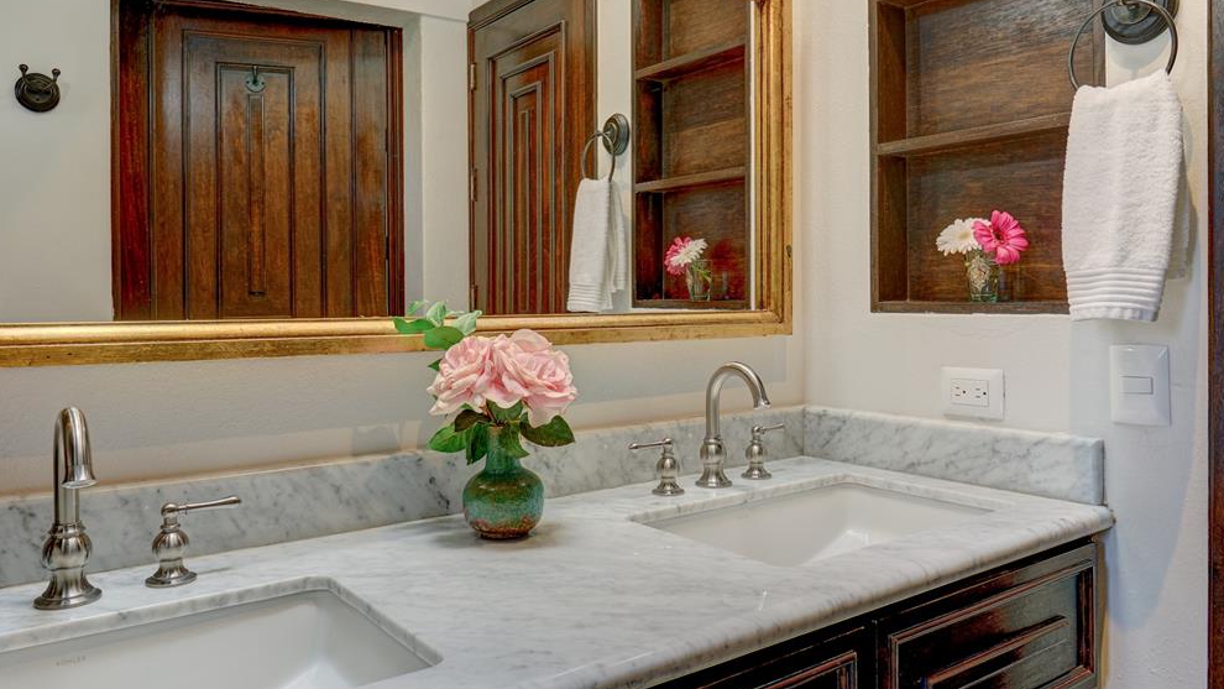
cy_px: 336
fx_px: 844
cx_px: 614
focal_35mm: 26
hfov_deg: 71.9
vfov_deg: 44.4
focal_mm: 16
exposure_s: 1/8
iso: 125
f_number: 8
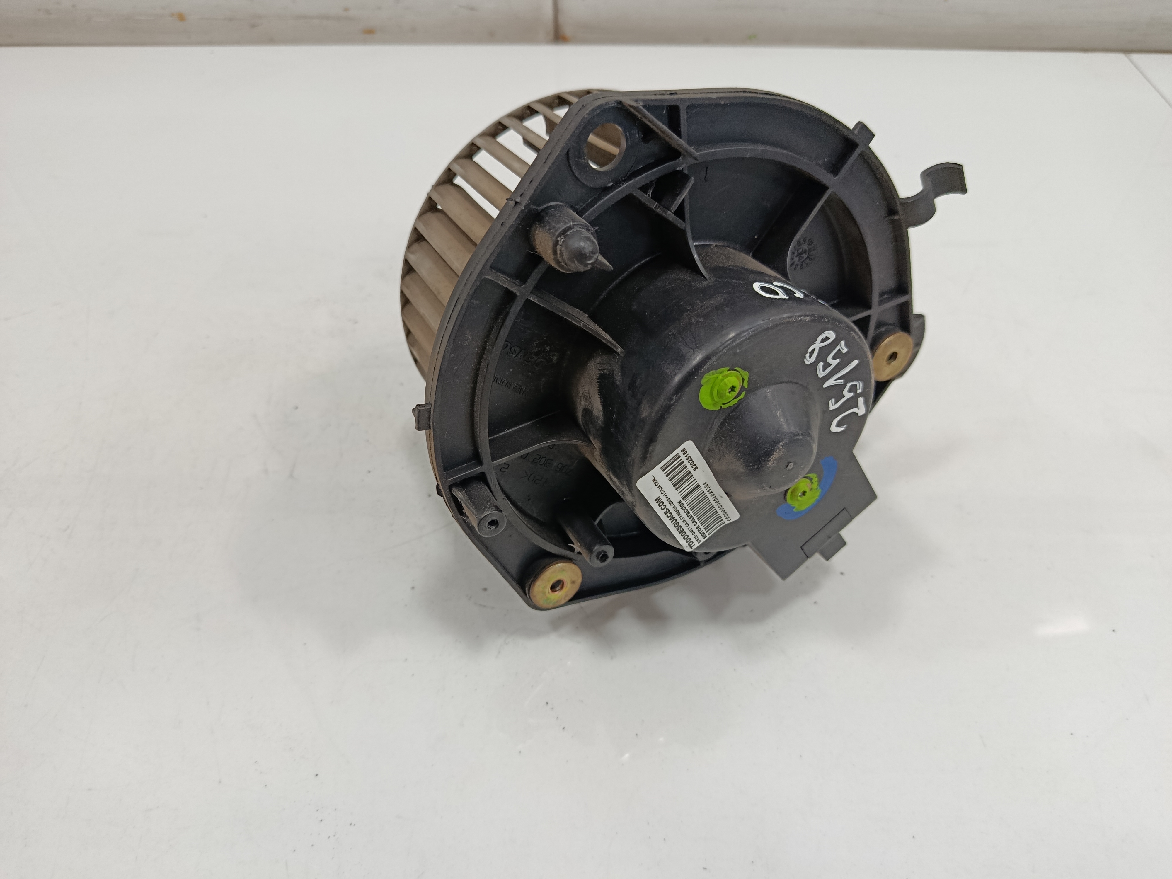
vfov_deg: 56.8
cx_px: 586
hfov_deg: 71.6
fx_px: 813
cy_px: 440
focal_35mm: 24
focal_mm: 5.24
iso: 1061
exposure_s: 1/100
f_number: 1.7
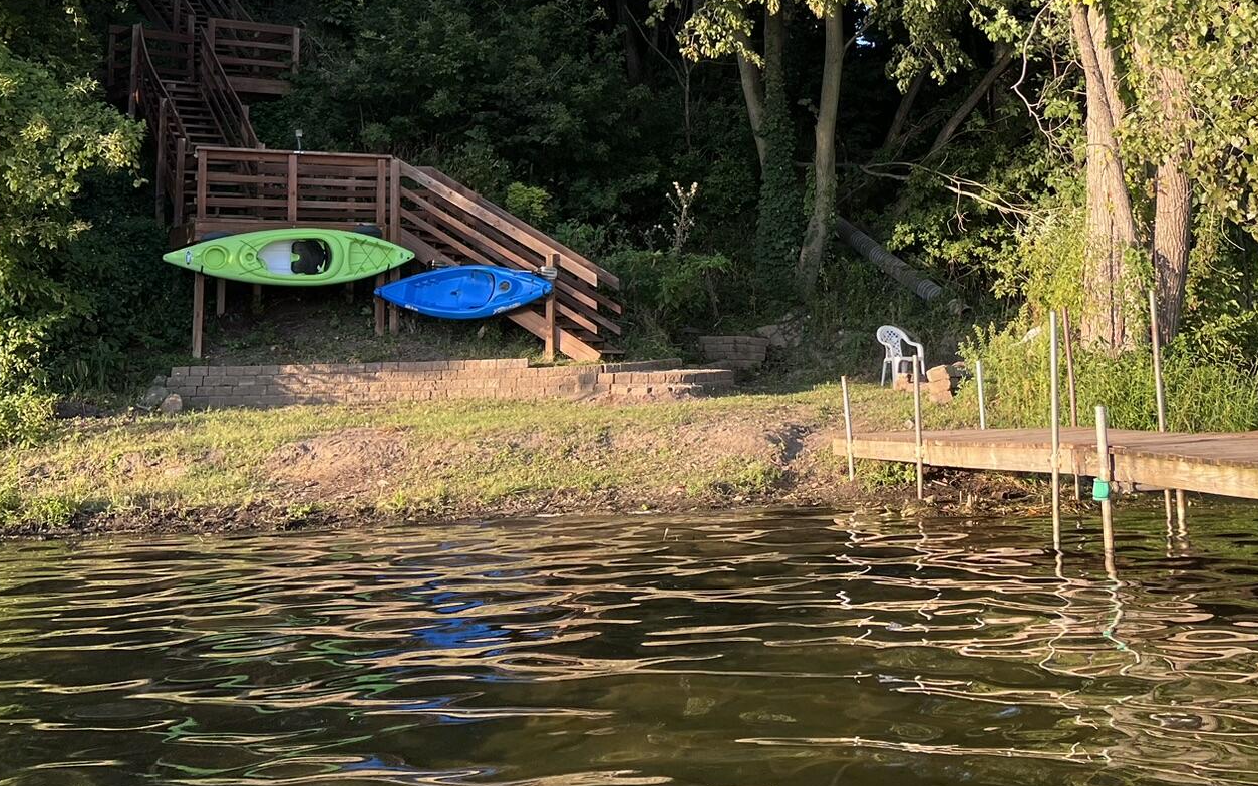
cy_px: 101
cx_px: 836
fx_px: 1543
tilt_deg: +10.0
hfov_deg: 43.7
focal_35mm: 45
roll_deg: +2.2
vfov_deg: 27.7
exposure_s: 1/581
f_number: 1.5
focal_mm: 5.7
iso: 50
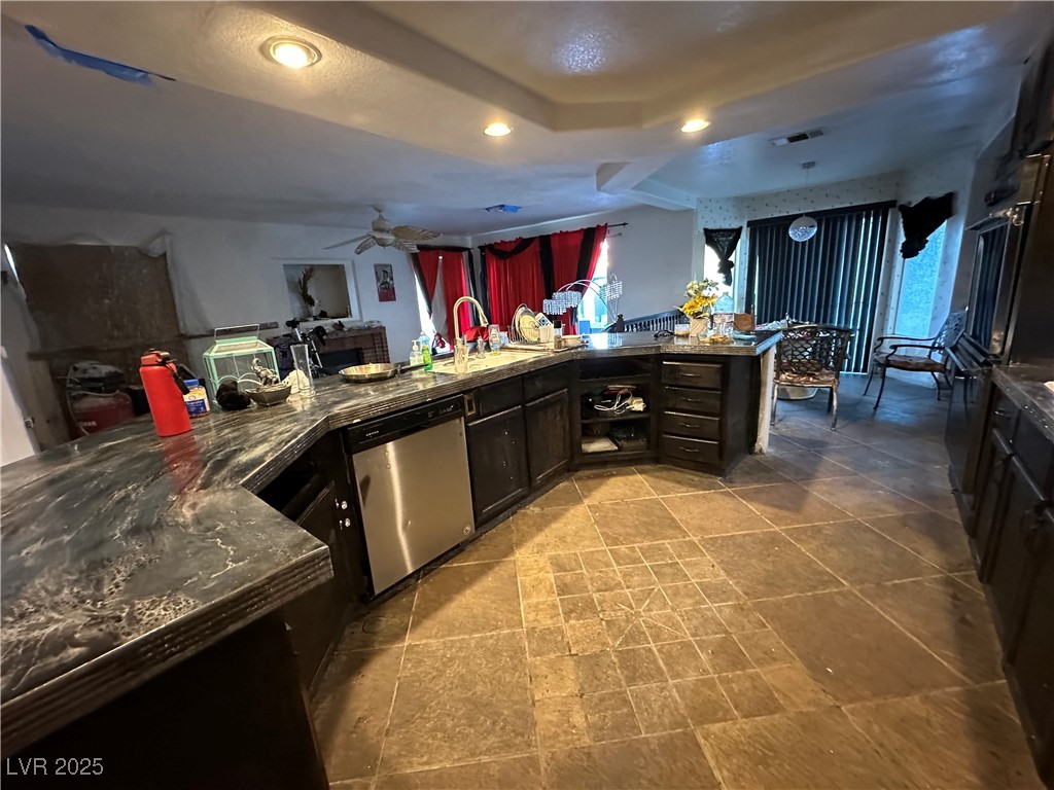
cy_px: 395
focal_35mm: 14
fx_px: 426
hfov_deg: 102.1
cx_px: 527
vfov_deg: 85.7
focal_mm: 2.22
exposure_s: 1/40
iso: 1000
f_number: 2.2
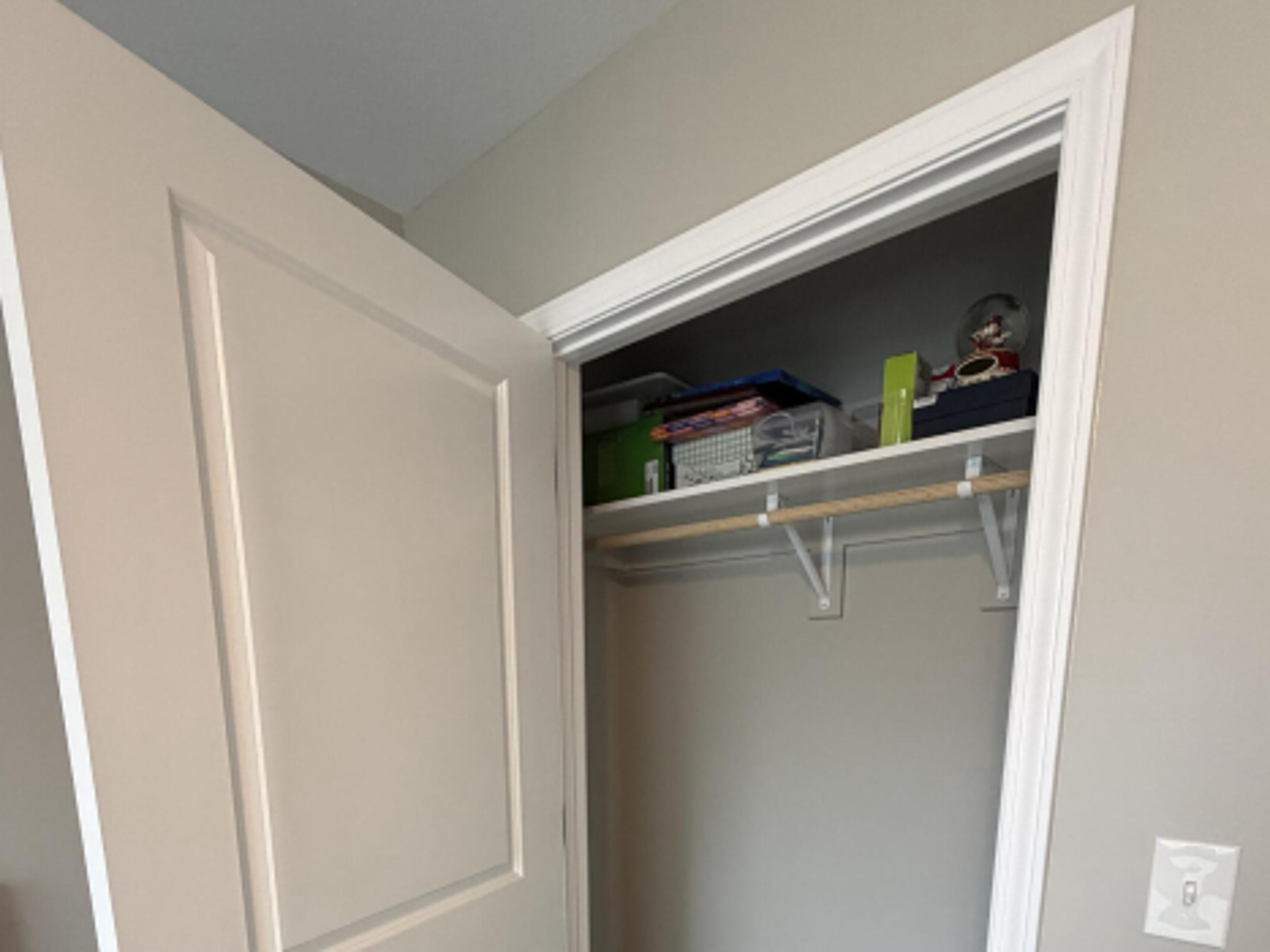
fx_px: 734
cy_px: 806
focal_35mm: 20
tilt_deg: -10.3
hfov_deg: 81.7
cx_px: 620
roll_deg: +0.1
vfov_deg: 58.9
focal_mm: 2.22
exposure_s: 1/120
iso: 320
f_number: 2.2
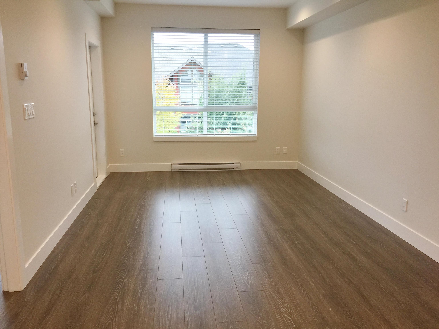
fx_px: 368
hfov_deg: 61.7
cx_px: 220
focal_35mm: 29
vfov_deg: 48.2
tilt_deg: -11.4
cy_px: 164
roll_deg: -1.7
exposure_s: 1/30
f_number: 2.2
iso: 40
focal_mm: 4.15
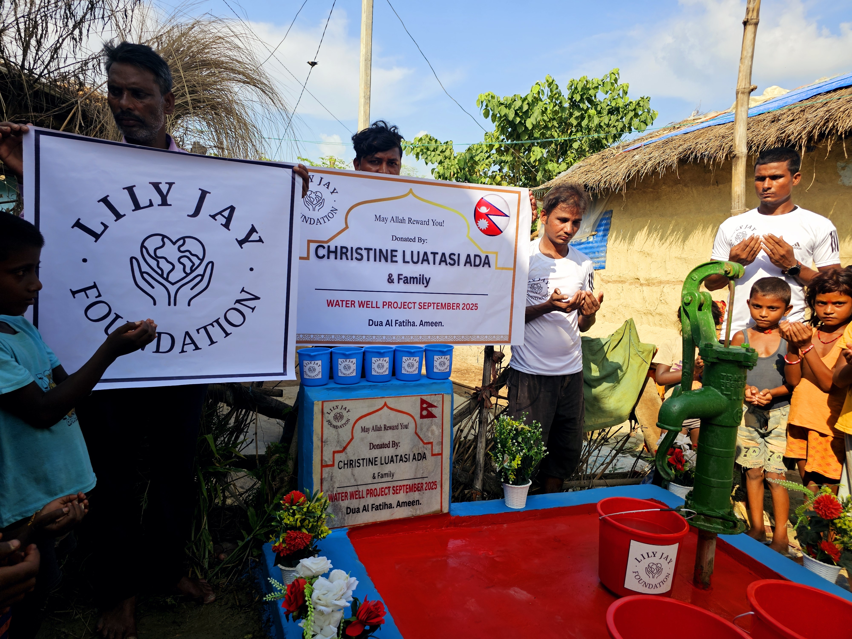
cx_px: 426
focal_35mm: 23
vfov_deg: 58.9
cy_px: 320
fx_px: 566
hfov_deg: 73.9
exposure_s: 1/415
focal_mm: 6.3
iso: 10
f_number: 1.7
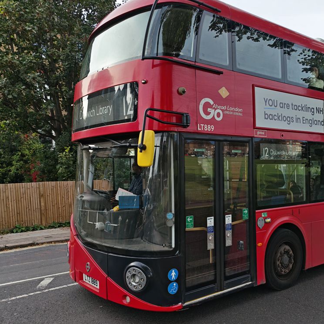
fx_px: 371
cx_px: 223
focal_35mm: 35
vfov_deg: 47.2
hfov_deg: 46.3
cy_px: 174
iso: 50
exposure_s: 1/1300
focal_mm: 5.4
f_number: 1.6
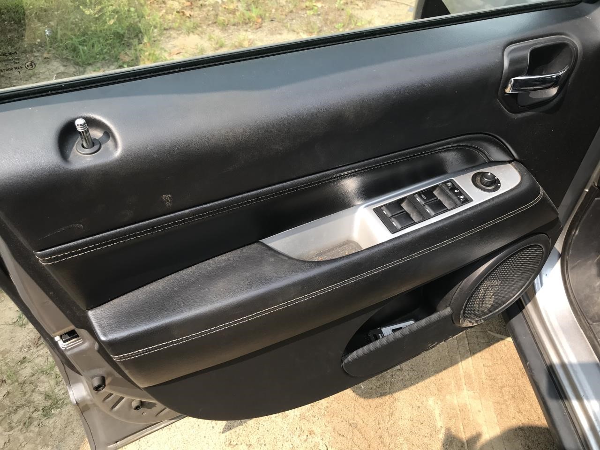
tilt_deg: -46.4
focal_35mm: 28
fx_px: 485
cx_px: 300
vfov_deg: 49.7
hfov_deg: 63.4
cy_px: 225
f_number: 1.8
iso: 20
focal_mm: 3.99
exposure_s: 1/431
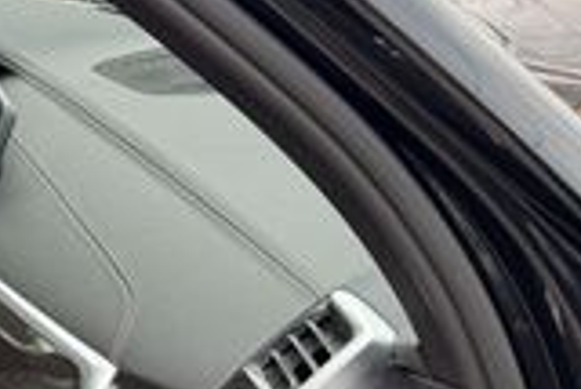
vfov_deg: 13.5
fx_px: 1615
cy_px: 396
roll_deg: +0.4
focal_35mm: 100
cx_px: -381
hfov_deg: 17.5
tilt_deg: -21.0
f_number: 1.78
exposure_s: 1/194
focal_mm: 6.76
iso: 100
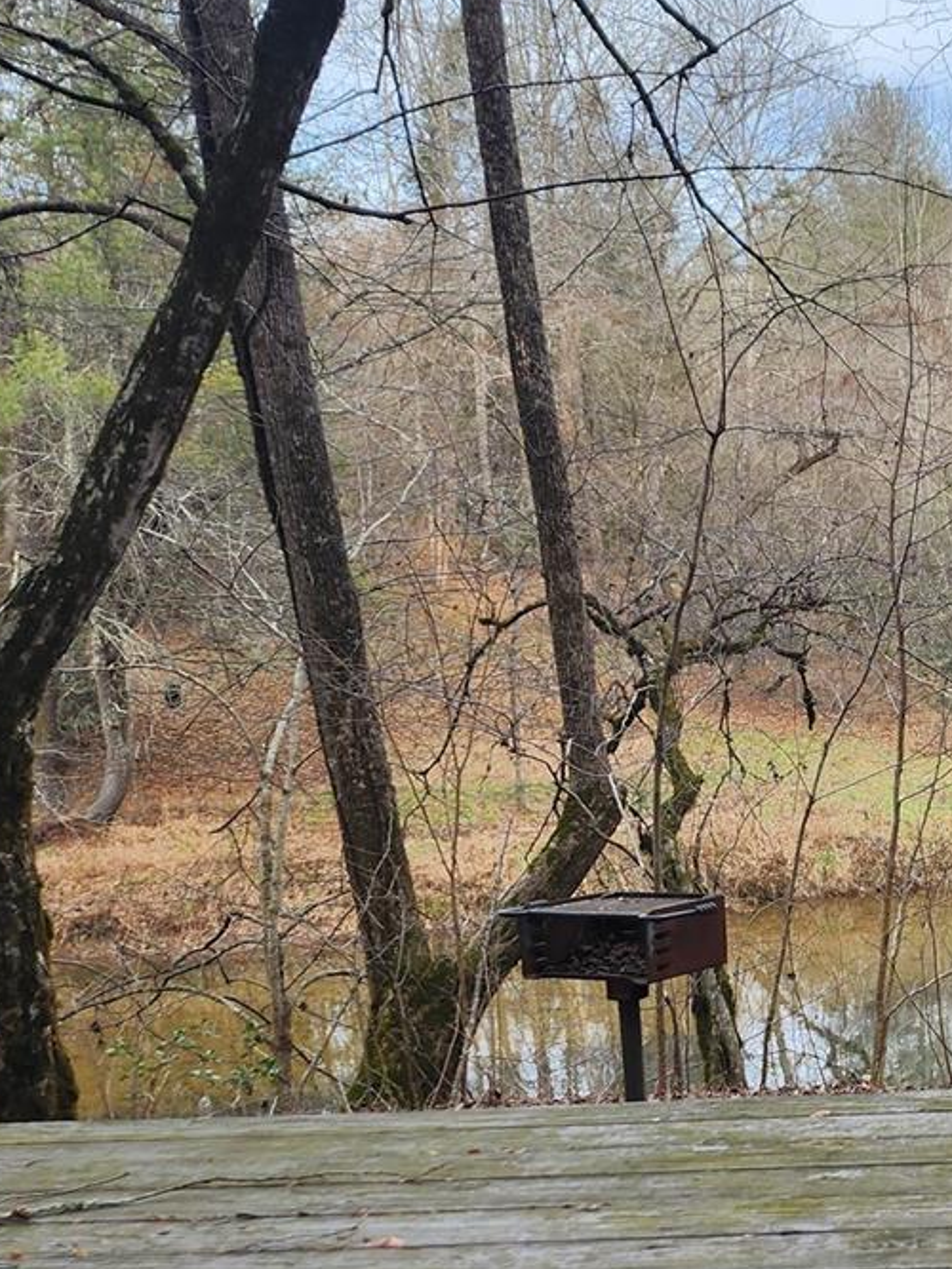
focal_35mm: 53
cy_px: 944
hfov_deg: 25.6
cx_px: 1038
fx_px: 1944
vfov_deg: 35.4
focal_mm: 6.4
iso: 20
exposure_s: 1/180
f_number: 1.8
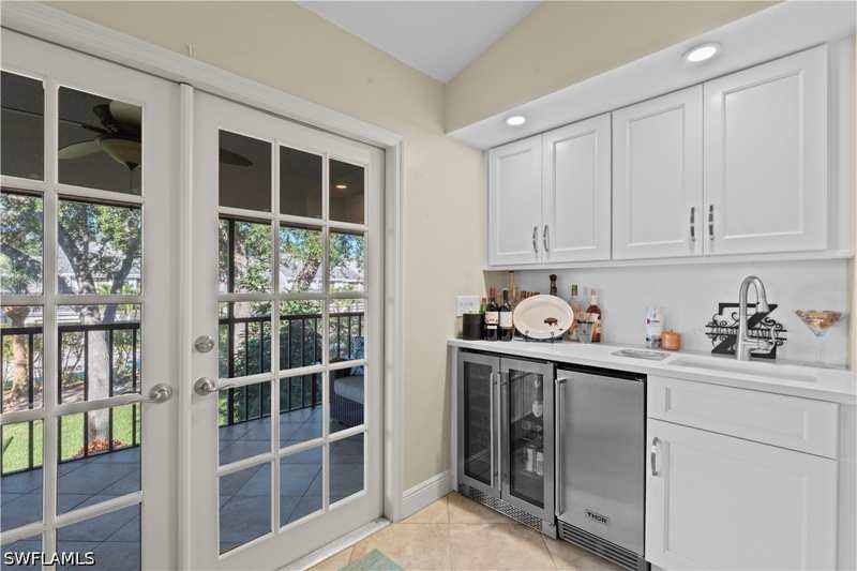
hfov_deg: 96.7
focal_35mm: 16
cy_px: 286
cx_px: 428
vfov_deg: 73.7
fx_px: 381
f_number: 11
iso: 640
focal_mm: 16
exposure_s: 1/4
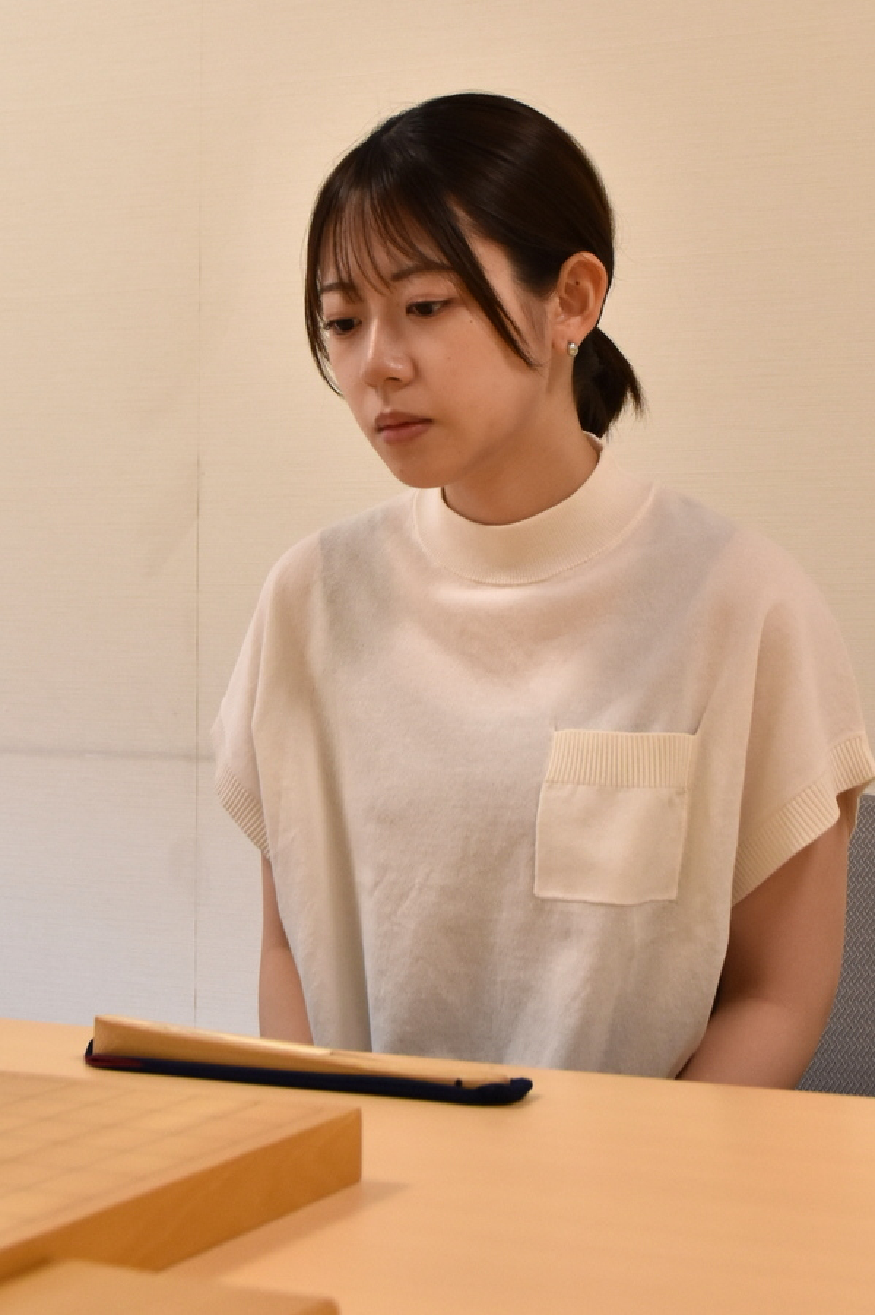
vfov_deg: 49.6
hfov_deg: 34.2
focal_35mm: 39
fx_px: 1423
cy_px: 658
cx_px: 438
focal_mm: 26
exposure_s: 1/200
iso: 800
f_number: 5
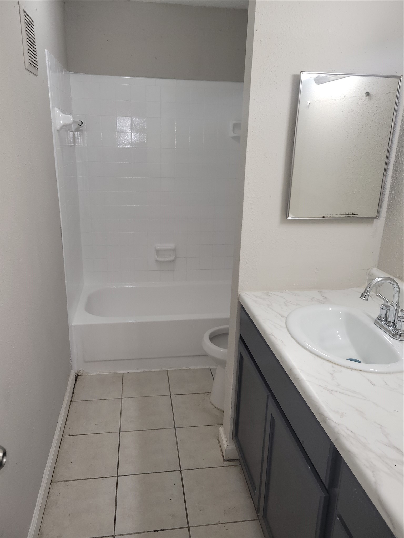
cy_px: 269
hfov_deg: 53.1
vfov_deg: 67.3
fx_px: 405
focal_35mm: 26
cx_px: 202
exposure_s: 1/50
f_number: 1.8
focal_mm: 5.4
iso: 40
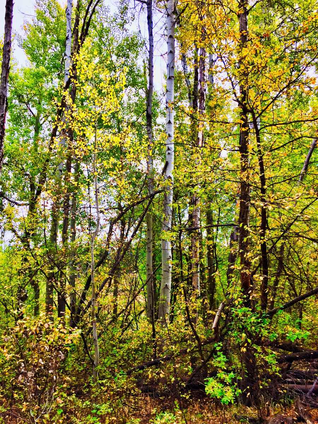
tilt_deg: +11.1
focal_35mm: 29
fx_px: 355
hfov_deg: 48.2
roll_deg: +0.2
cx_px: 159
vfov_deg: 61.7
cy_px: 212
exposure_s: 1/356
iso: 32
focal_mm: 4.15
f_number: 2.2
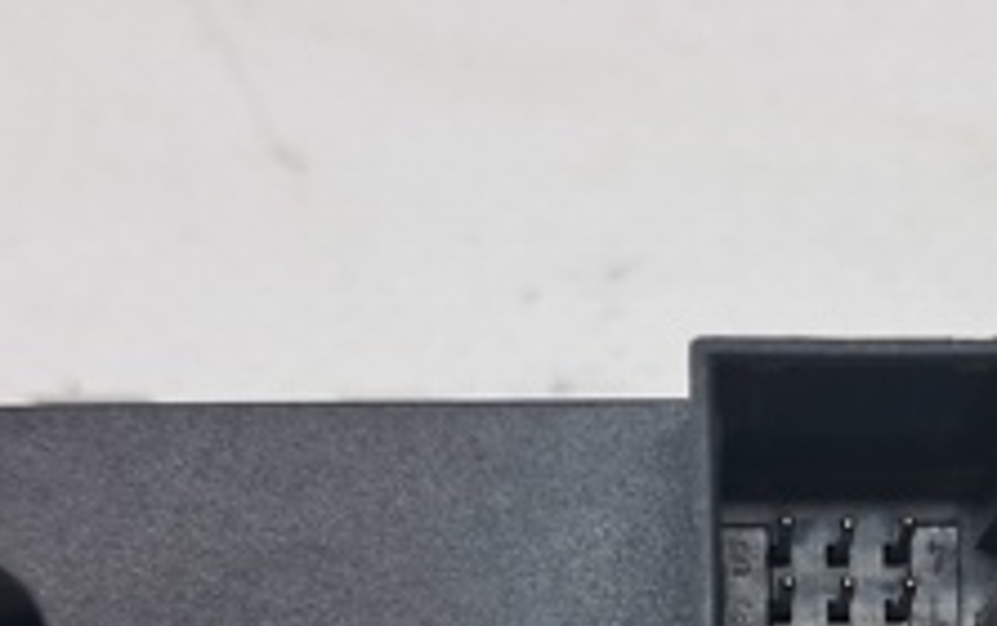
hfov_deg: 24.6
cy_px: 771
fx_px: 2231
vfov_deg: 15.3
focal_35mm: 82
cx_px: 845
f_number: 1.8
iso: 50
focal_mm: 4
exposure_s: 1/60
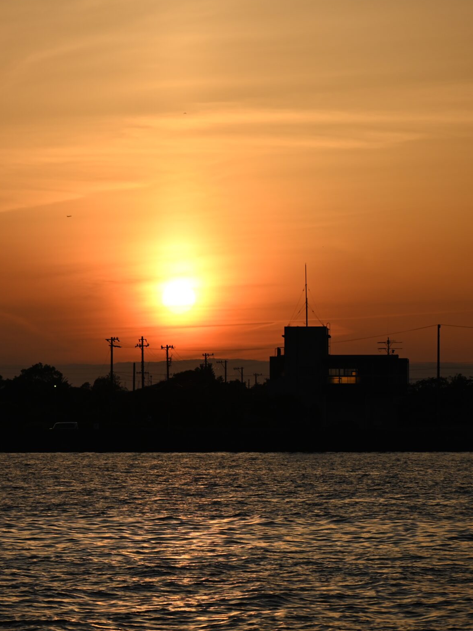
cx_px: 180
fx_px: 3444
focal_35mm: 189
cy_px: 293
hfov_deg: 7.9
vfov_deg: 10.5
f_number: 4
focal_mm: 120
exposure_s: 1/5000
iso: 200
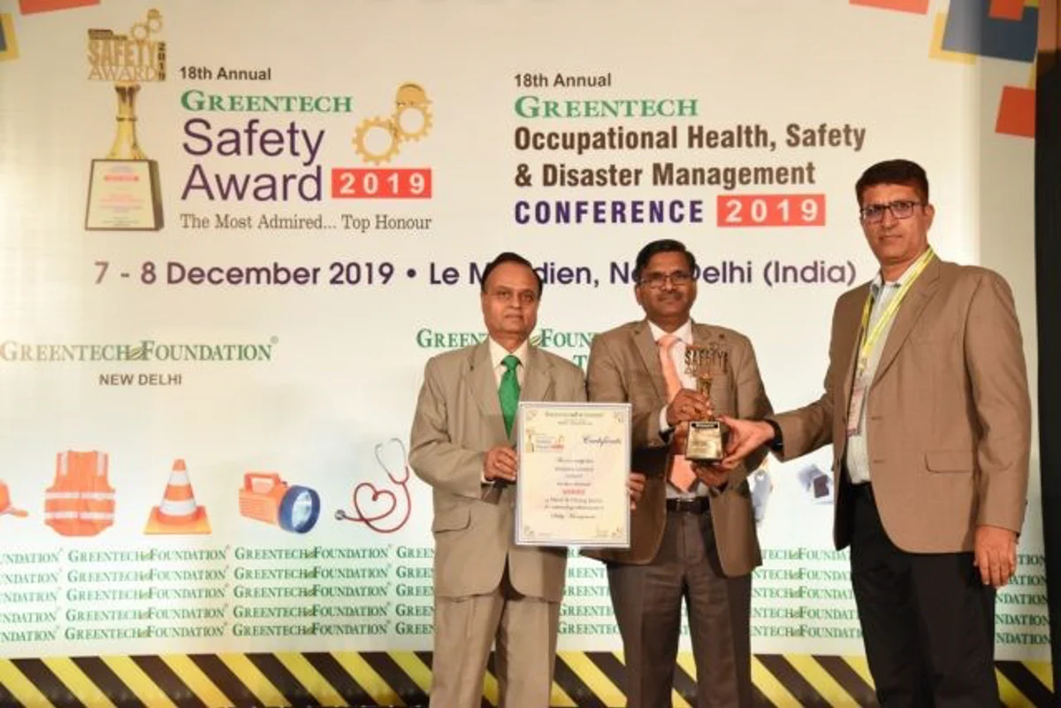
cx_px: 530
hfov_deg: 36.2
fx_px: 1621
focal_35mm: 55
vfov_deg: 24.6
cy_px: 354
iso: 2500
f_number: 5.6
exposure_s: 1/80
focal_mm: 55
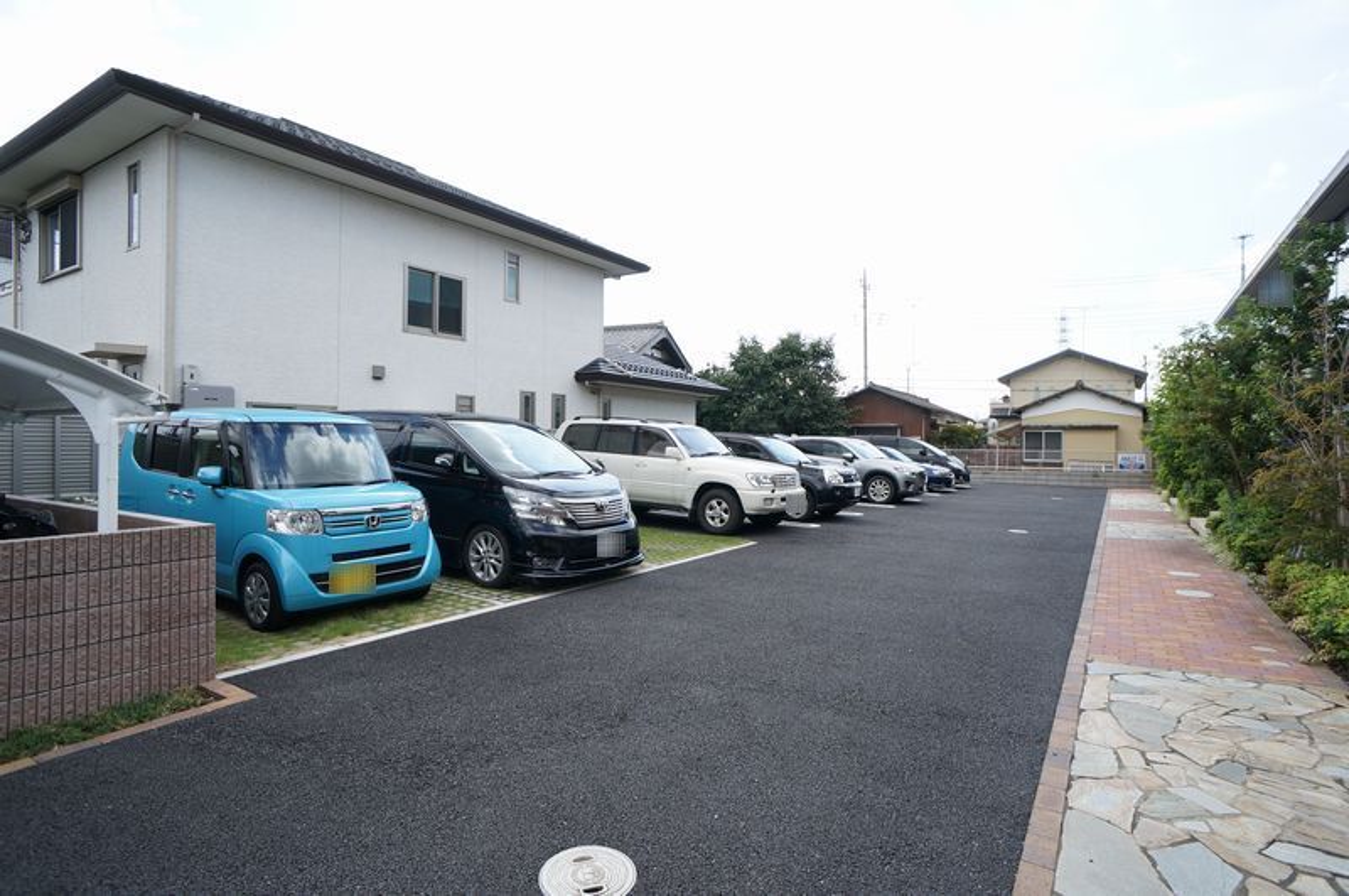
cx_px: 674
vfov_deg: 53.0
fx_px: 898
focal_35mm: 24
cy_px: 448
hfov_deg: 73.8
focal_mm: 16
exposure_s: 1/320
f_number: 7.1
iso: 200
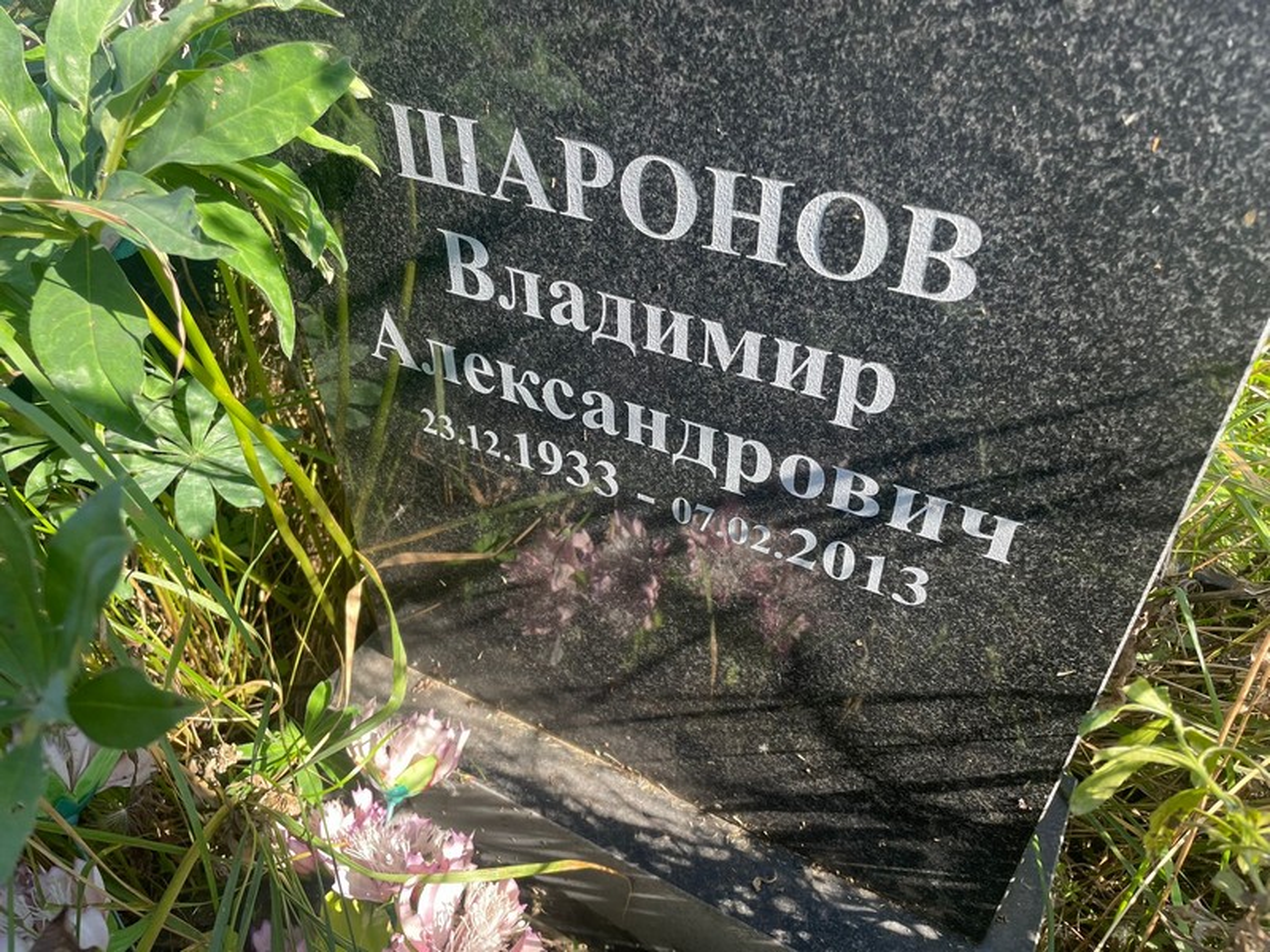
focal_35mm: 26
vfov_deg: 53.1
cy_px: 476
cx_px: 635
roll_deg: +1.3
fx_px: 954
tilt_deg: -39.2
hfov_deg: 67.3
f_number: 1.6
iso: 32
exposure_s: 1/355
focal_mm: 4.2
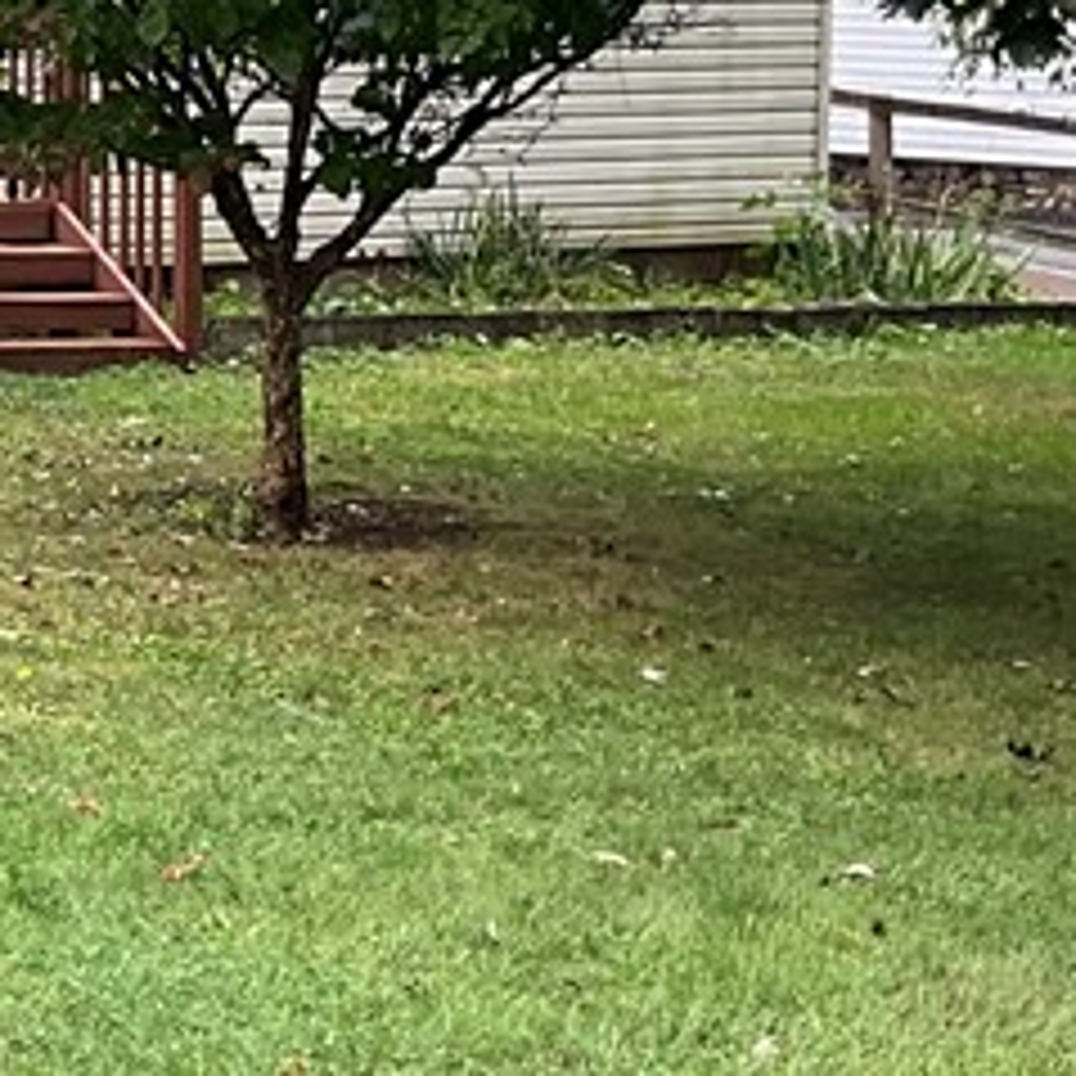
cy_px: 99
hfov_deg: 14.2
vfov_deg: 15.6
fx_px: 3868
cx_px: -774
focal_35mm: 110
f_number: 1.8
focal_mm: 3
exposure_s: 1/165
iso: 25
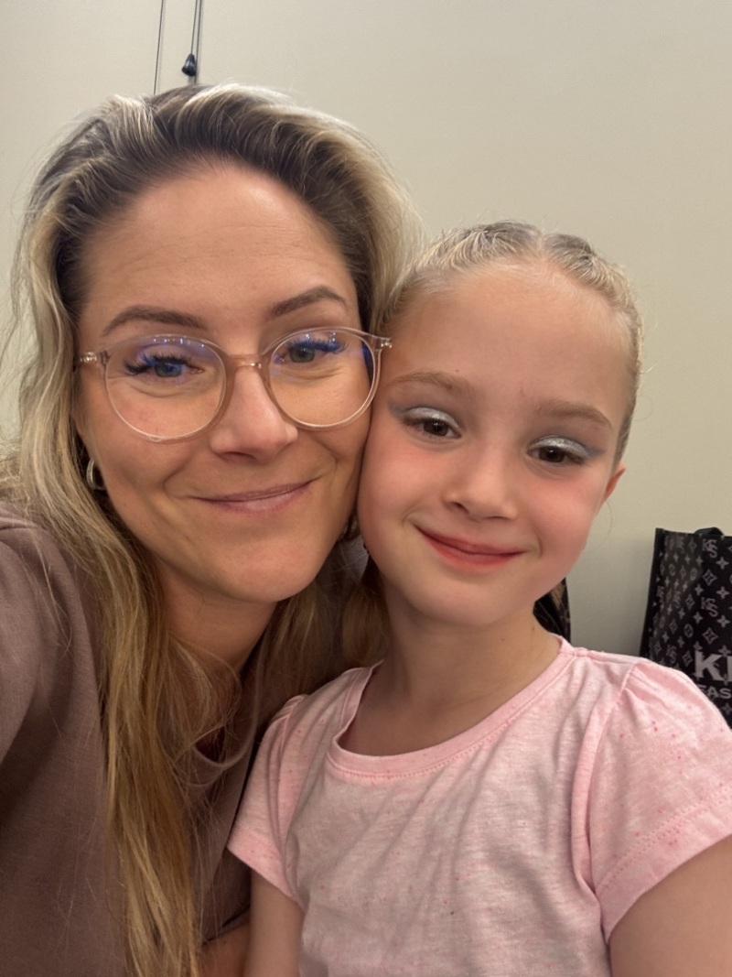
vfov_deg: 60.0
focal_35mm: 30
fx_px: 846
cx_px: 366
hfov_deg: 46.8
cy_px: 488
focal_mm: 2.69
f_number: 1.9
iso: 50
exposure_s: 1/50
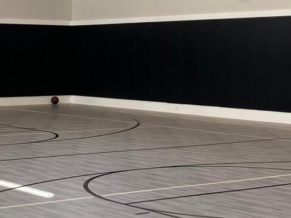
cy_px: 24
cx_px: 62
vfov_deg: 15.2
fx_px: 807
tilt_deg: +3.0
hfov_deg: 20.2
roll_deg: -0.2
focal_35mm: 96
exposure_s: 1/122
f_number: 1.8
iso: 80
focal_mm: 4.25
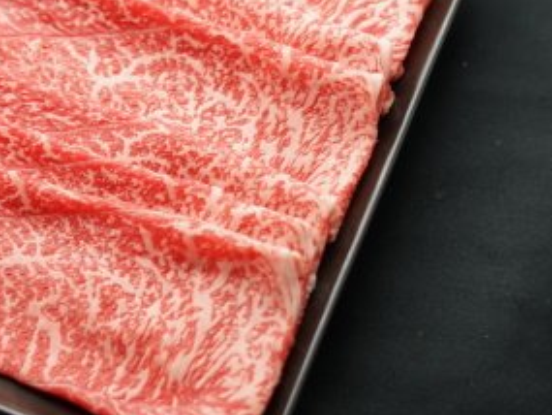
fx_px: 1723
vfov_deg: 13.7
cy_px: 116
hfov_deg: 18.0
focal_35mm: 108
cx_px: 70
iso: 160
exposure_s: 1/60
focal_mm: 50
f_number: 2.5
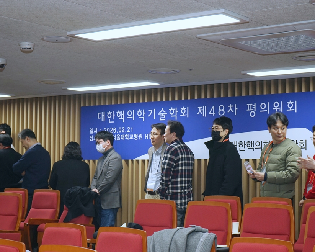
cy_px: 127
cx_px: 147
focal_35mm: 73
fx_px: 680
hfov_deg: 26.1
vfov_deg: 21.0
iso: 400
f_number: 6.3
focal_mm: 64
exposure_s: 1/80
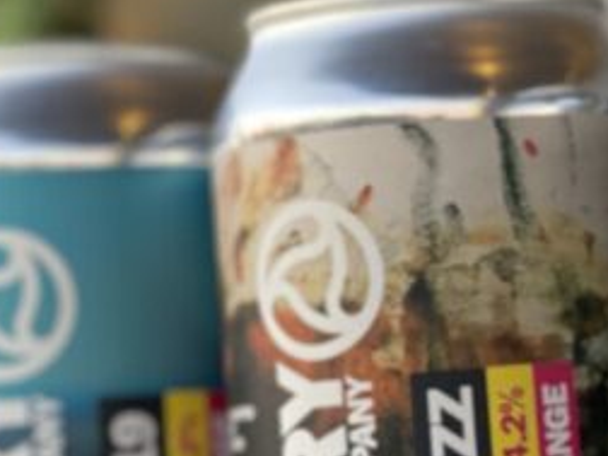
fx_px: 3706
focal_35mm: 211
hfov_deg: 9.4
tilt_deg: +4.8
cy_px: 437
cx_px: 391
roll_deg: -1.5
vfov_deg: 7.0
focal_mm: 6
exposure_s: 1/70
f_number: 2
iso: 160
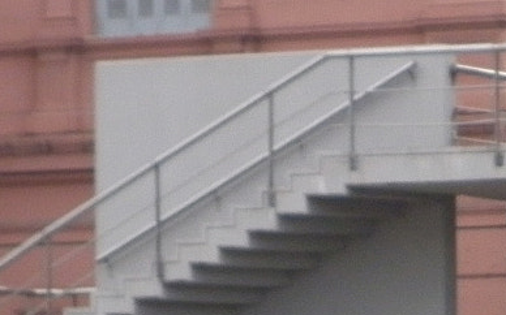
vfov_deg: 2.7
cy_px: 594
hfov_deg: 4.3
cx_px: 699
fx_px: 6753
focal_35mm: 490
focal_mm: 20
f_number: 6.2
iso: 125
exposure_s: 1/125
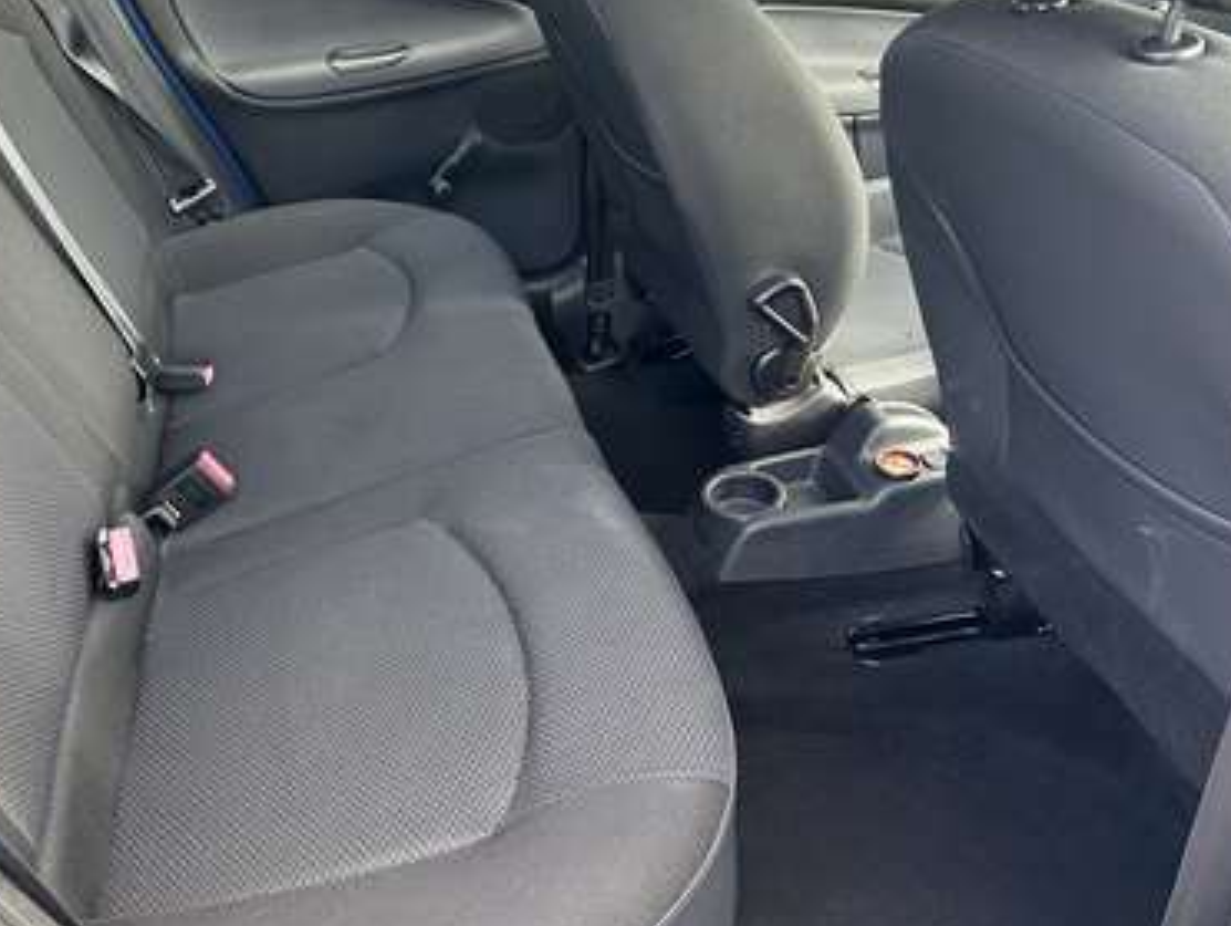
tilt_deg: -27.4
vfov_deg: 42.7
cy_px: 357
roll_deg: -1.6
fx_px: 1175
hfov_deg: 54.3
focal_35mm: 33
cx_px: 425
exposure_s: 1/121
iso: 160
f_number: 1.78
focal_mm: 6.86
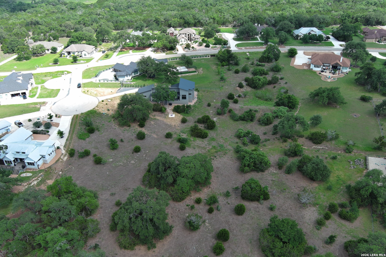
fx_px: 311
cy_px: 128
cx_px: 193
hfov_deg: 63.7
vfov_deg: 45.0
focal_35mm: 29
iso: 100
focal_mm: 10.57
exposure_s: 1/574
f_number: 2.8
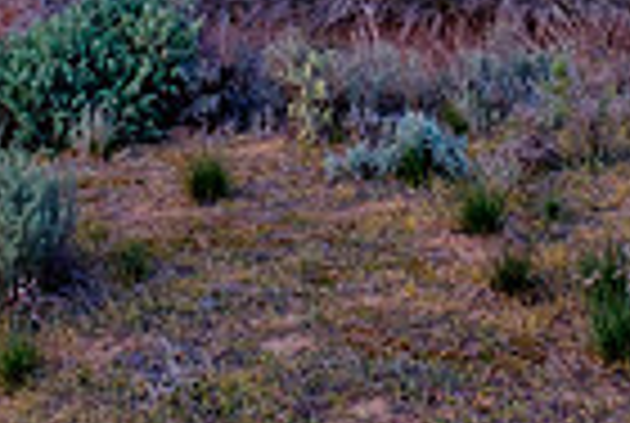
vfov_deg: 16.5
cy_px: -434
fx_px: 1087
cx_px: 266
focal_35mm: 62
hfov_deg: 32.3
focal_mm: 10
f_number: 4
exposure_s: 1/15
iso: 500
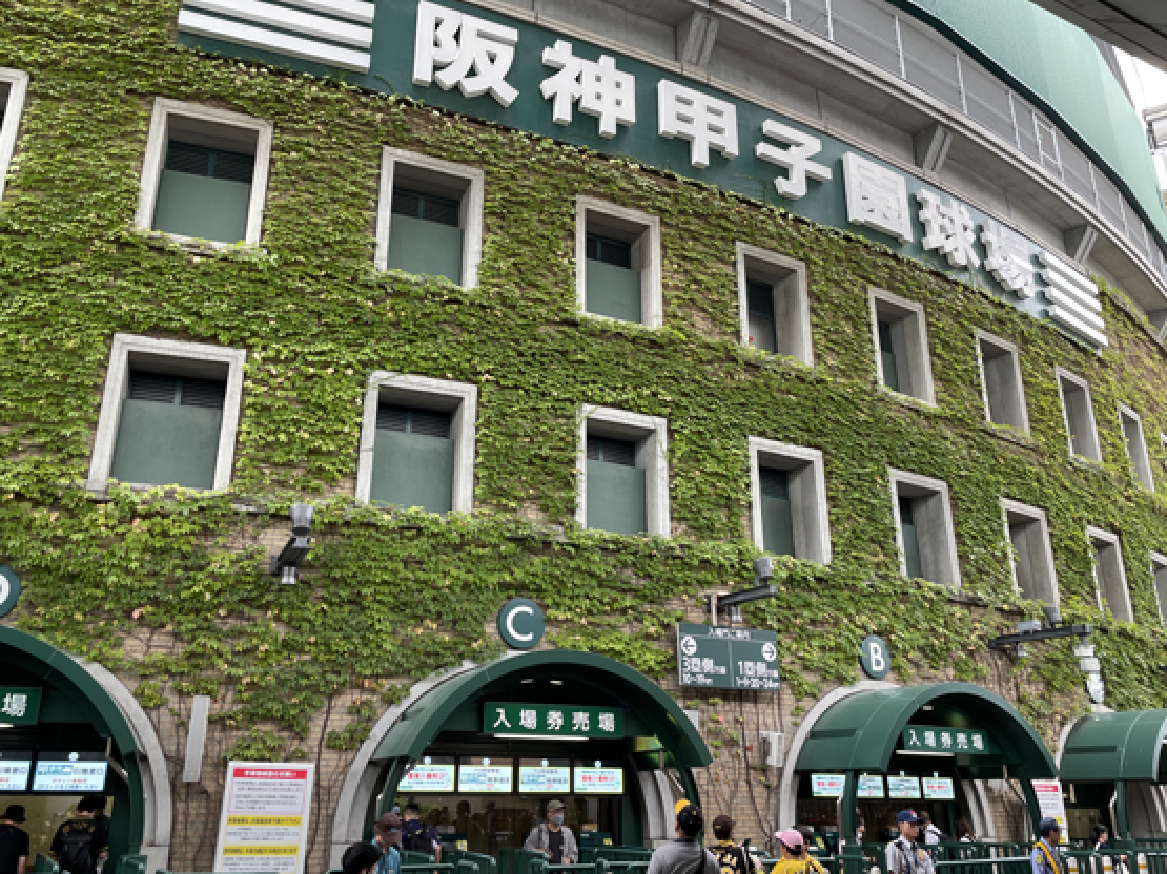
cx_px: 555
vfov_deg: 46.8
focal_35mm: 30
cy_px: 420
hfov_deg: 59.9
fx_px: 1011
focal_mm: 4.2
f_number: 1.6
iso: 40
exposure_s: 1/121
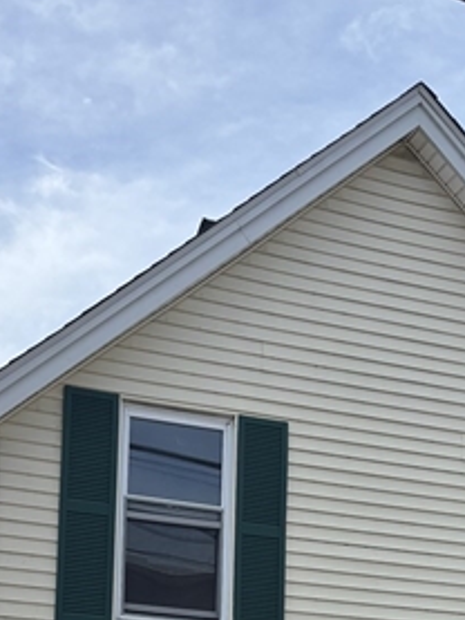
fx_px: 1289
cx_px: 326
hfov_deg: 20.4
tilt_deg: +6.2
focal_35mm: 72
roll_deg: -1.7
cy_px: 716
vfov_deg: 24.8
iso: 50
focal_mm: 5.96
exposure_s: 1/3311
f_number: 1.6
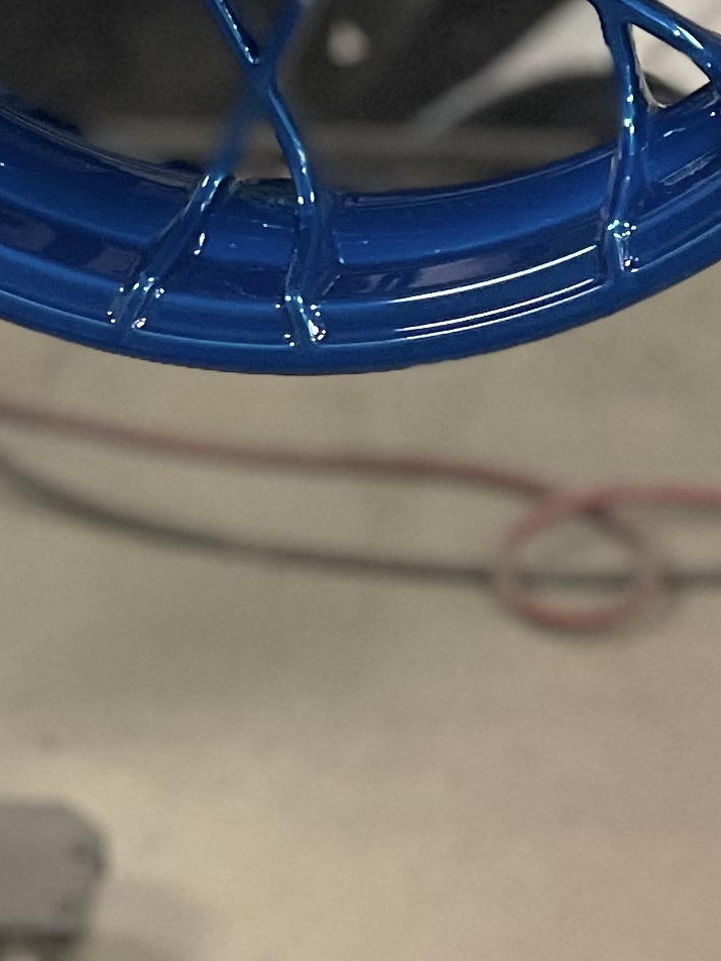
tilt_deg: -14.2
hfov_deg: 13.5
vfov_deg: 16.6
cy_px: -388
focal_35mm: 110
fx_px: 3054
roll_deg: +1.1
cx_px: 333
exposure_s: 1/60
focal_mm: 4.2
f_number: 1.6
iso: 500
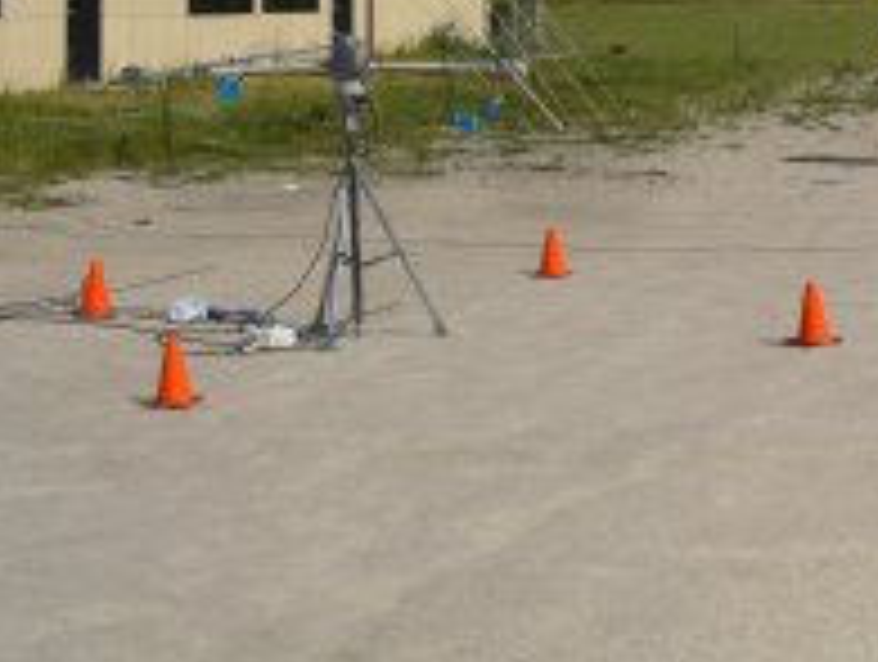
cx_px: 716
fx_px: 2185
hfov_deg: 22.4
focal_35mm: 86
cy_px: 86
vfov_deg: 17.0
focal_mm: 7
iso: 80
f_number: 5.8
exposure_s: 1/800
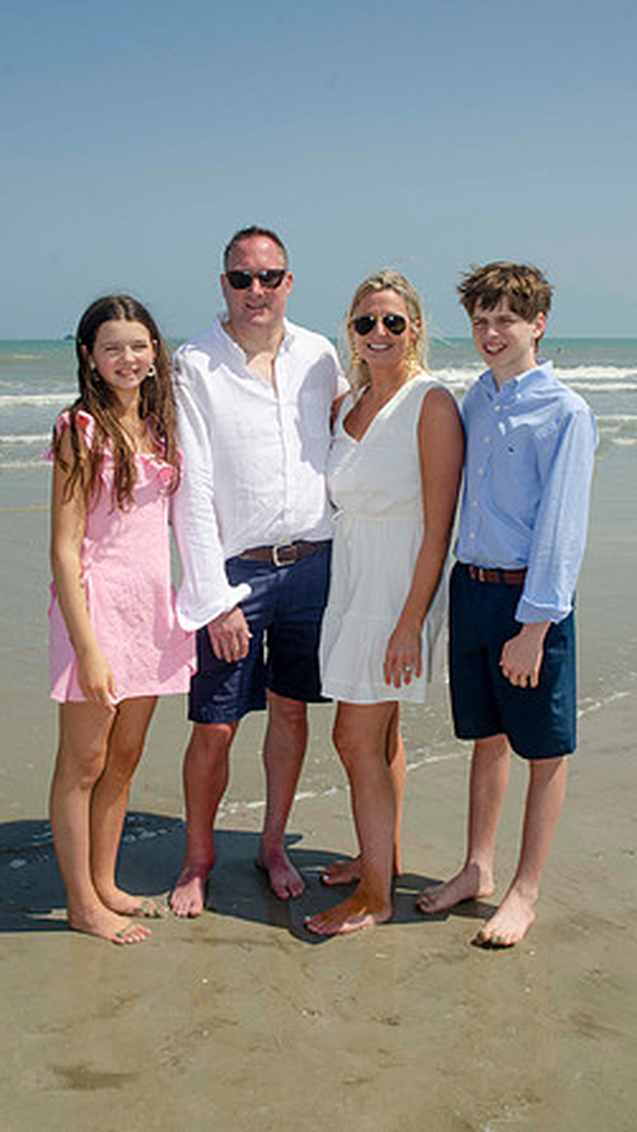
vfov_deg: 52.8
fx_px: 1141
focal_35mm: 38
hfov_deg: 31.2
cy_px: 563
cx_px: 287
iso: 100
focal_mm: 24
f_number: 10
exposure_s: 1/250
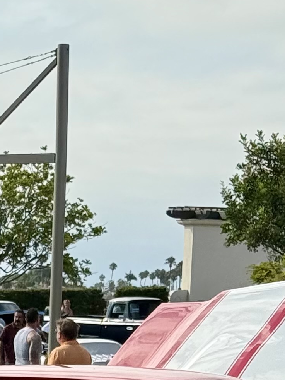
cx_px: -74
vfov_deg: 9.8
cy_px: 524
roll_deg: -2.4
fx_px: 2162
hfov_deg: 7.5
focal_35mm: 197
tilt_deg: -5.8
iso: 80
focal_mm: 6.76
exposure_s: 1/1678
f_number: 1.78
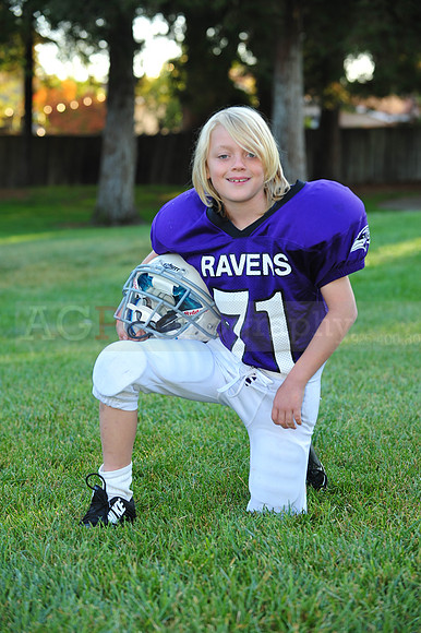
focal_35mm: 98
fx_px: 1721
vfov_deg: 20.8
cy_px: 316
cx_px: 210
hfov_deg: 13.9
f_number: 4.5
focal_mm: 98
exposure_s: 1/60
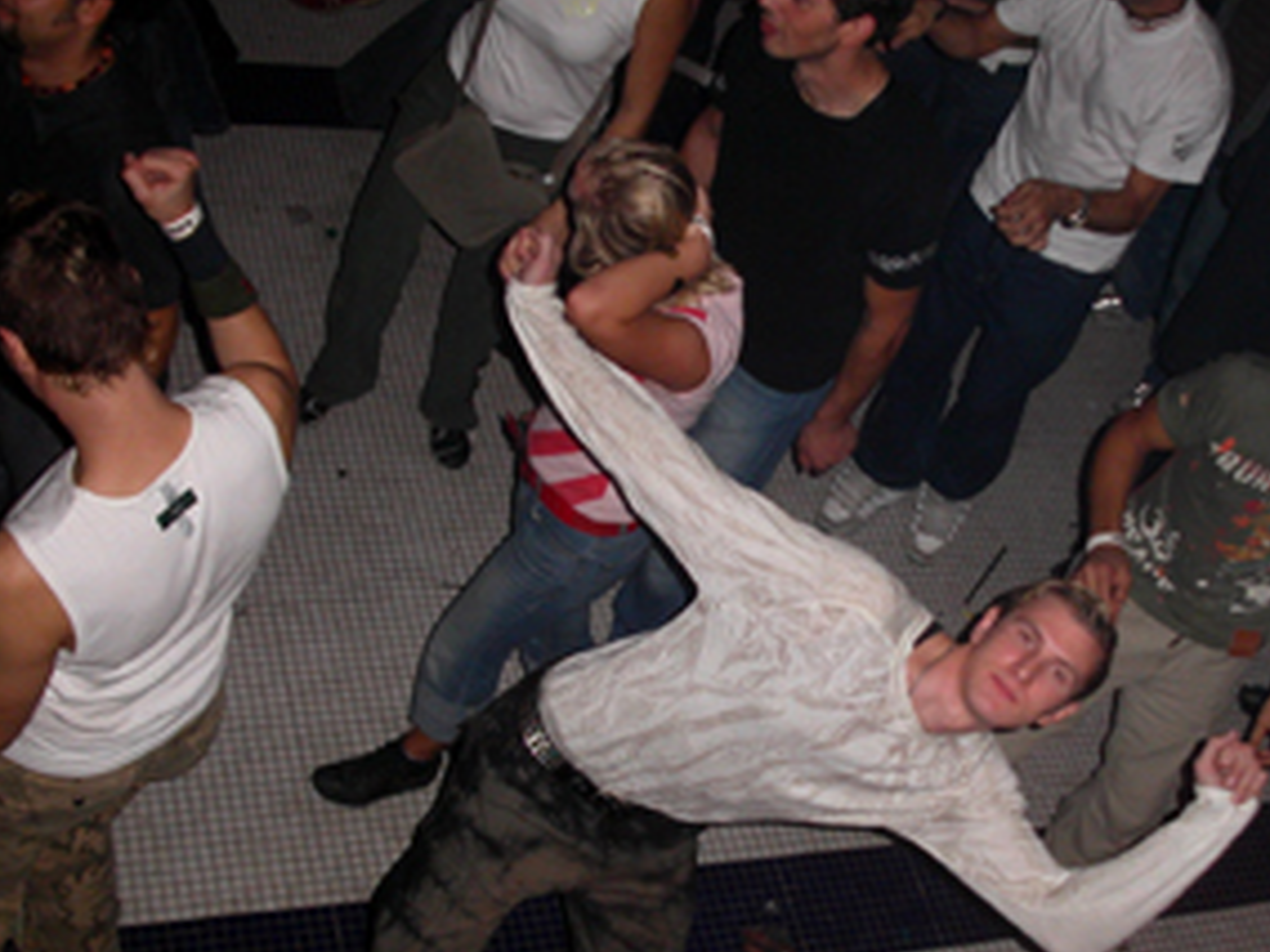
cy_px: 568
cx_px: 780
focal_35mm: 54
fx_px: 1981
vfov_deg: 27.0
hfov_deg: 35.4
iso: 133
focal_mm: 7.8
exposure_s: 1/30
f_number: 2.8
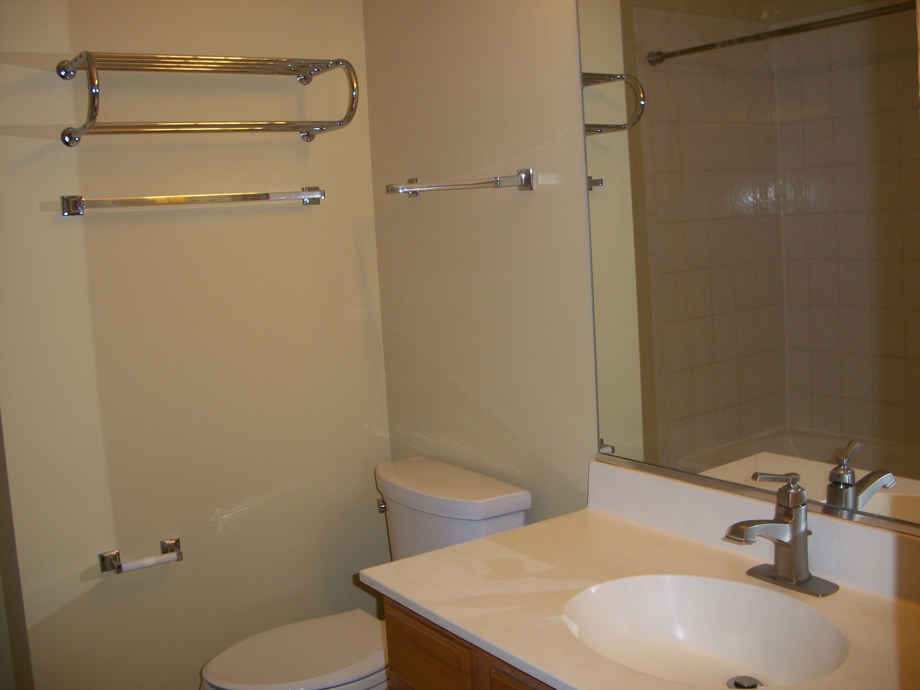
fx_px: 930
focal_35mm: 35
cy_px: 345
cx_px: 460
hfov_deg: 52.6
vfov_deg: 40.7
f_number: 3.1
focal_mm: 6.3
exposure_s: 1/60
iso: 80
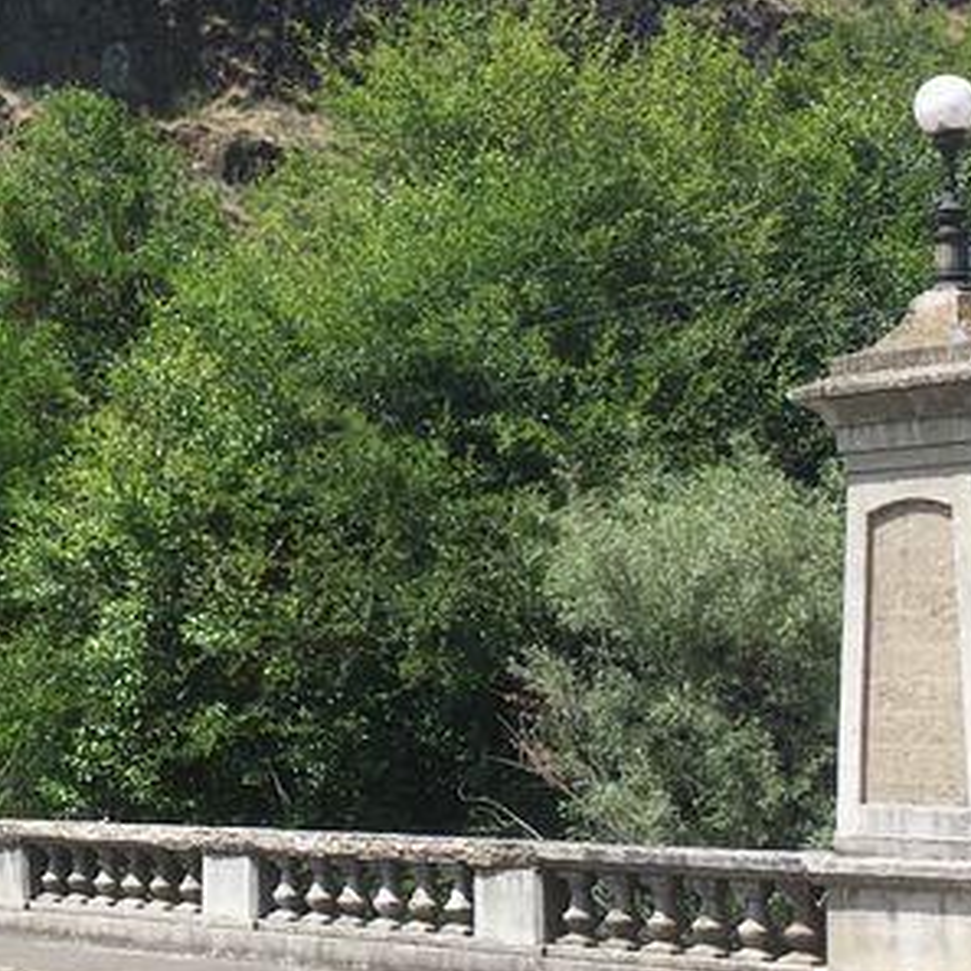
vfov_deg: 19.9
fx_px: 2761
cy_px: 497
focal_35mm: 87
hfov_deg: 19.7
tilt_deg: +4.8
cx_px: 180
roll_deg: +0.0
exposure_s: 1/1282
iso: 25
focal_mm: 4.15
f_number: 2.2
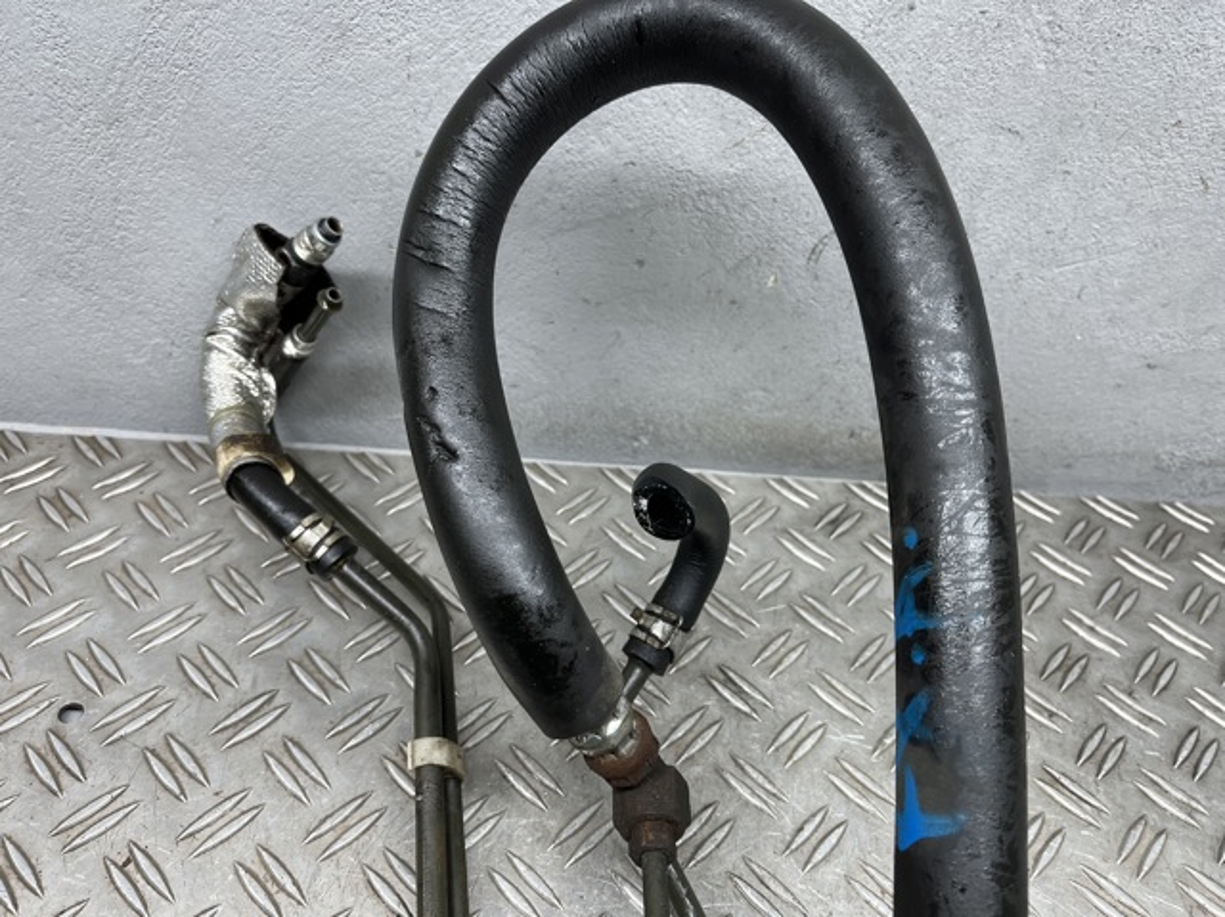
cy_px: 458
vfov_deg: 53.0
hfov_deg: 67.3
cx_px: 612
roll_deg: -6.9
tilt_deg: -43.8
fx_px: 919
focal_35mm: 26
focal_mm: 5.1
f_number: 1.6
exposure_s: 1/100
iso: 50
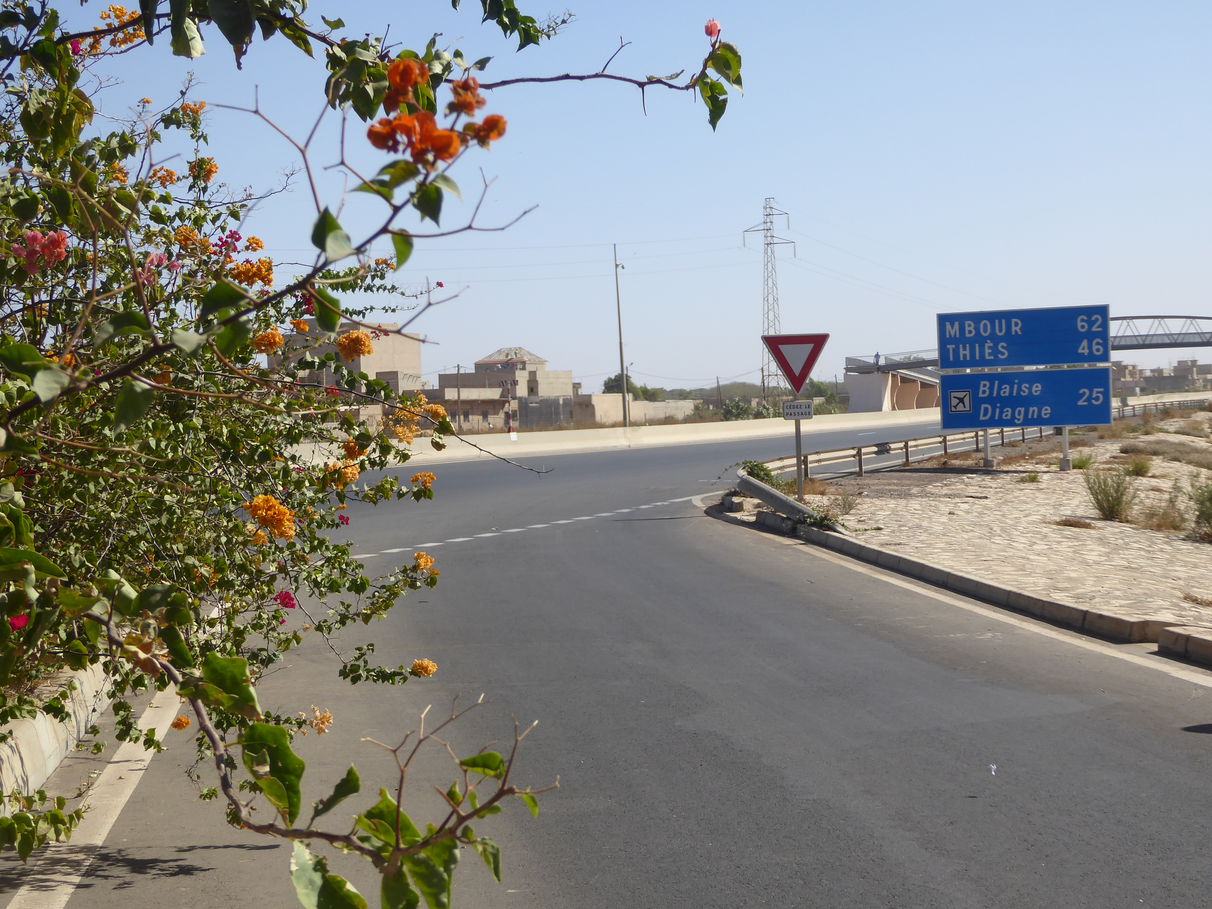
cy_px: 454
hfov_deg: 32.2
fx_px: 2101
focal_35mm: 60
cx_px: 606
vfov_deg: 24.4
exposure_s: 1/640
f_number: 4.2
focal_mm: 10.3
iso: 80
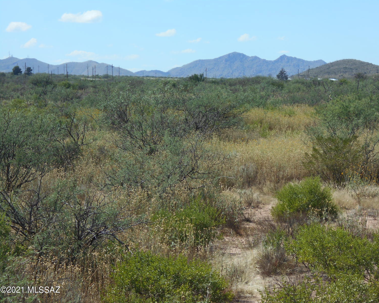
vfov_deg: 11.3
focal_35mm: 136
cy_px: 151
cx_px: 202
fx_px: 1525
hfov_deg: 14.2
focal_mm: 23
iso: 80
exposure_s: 1/320
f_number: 6.5
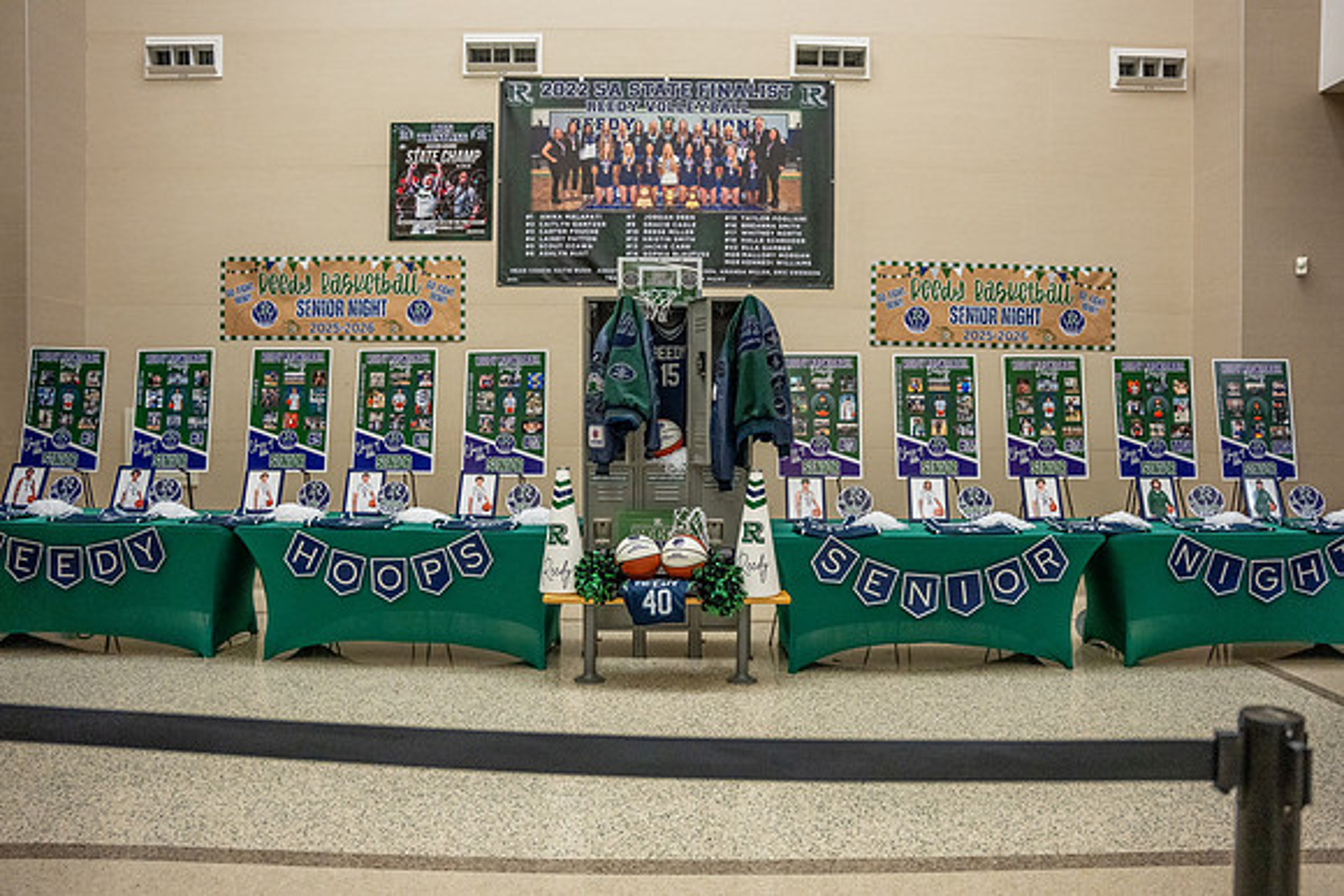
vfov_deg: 49.0
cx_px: 691
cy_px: 447
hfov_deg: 68.7
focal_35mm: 26
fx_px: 983
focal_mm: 24
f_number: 2.8
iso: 1600
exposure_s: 1/320
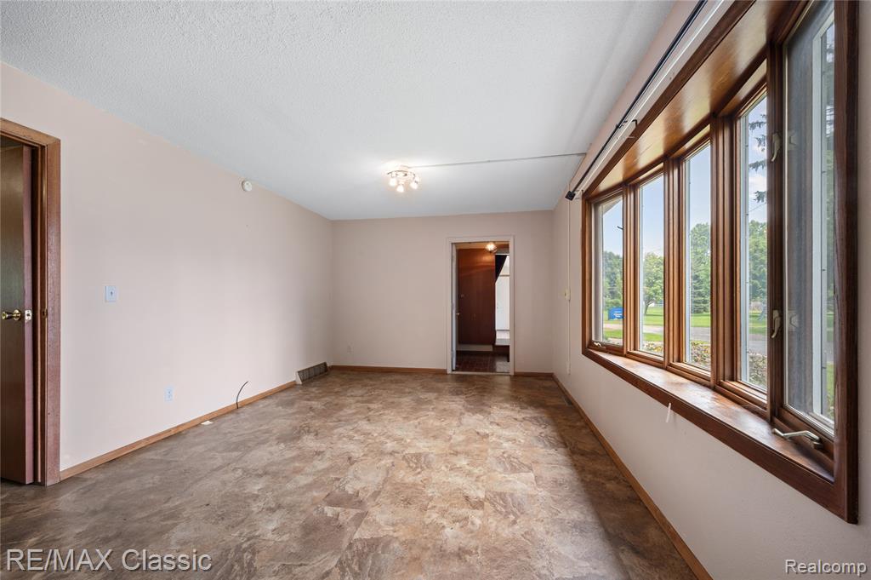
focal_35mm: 14
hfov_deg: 104.3
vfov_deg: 81.1
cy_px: 290
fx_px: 338
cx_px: 436
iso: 100
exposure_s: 1/1.25
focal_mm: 14
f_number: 11
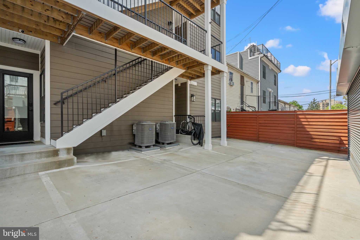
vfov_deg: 73.7
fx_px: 160
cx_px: 180
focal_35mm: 16
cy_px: 120
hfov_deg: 96.7
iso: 800
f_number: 9
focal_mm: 16
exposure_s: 1/1000
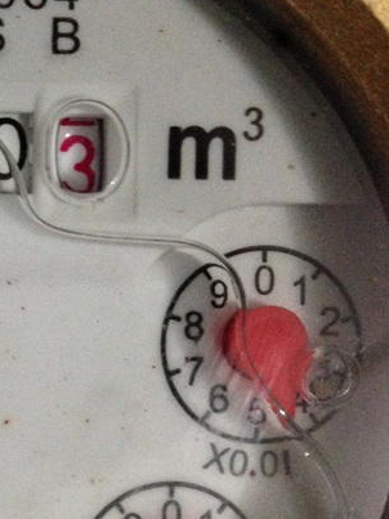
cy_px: 359
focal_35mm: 71
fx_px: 1064
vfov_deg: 27.2
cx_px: -27
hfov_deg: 19.9
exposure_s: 1/17
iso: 400
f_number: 2.4
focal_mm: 4.12
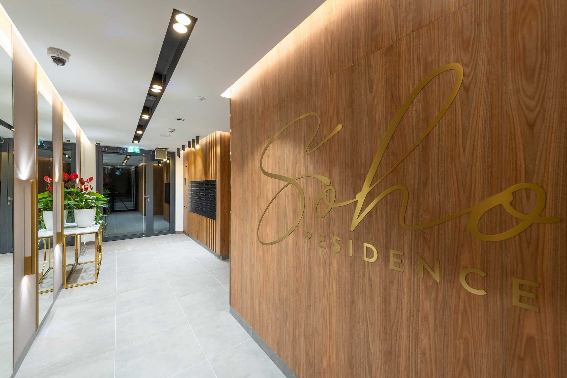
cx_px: 284
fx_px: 220
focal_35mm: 14
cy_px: 189
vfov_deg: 81.2
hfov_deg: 104.3
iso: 64
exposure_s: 1.3
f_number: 11
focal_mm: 14
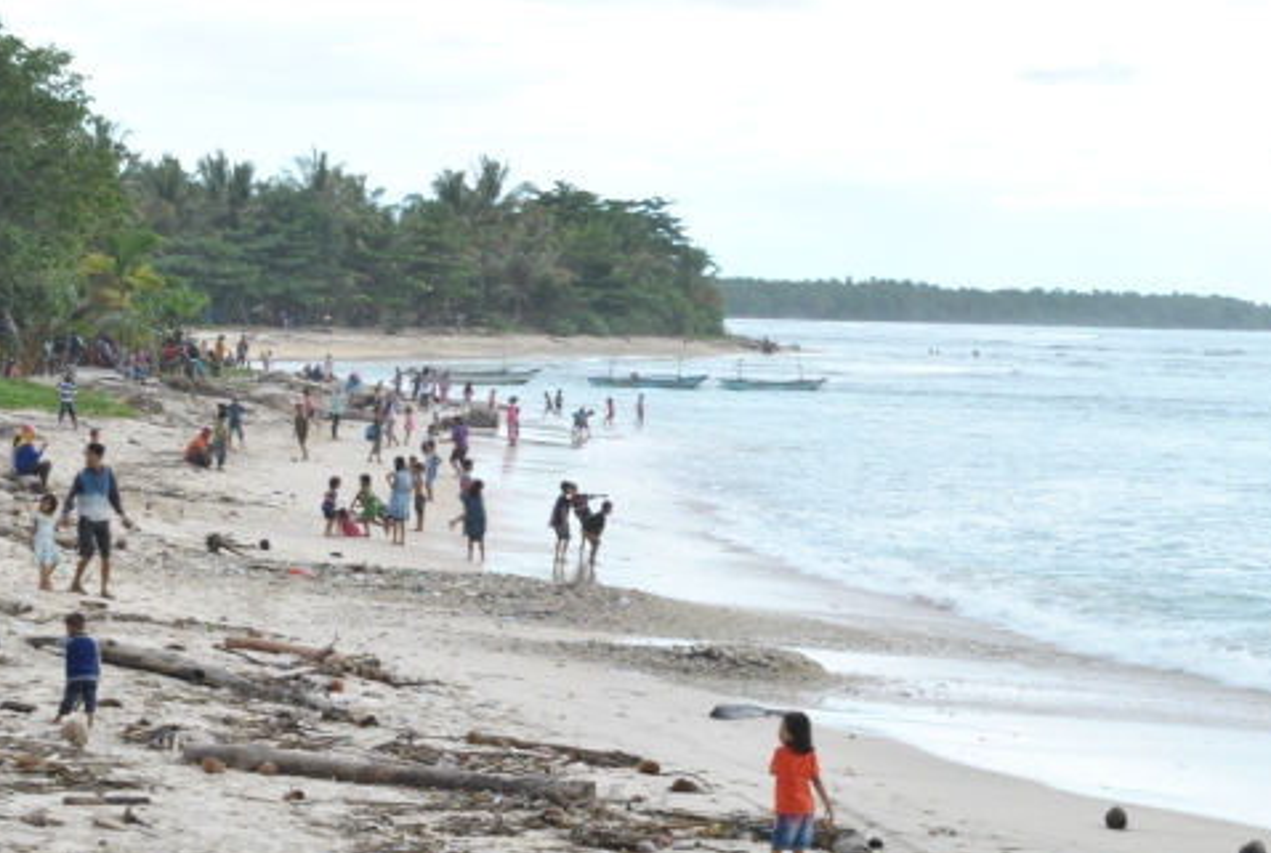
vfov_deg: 12.6
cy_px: 461
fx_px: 3880
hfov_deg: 18.6
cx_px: 667
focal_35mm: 110
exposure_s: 1/80
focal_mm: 55
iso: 400
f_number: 16
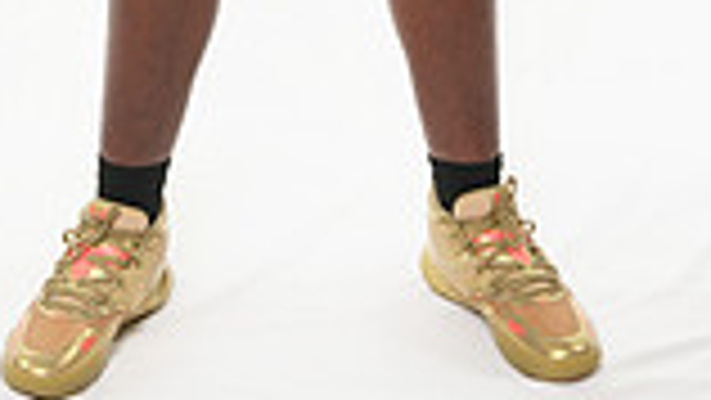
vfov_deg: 8.4
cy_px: -521
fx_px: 2527
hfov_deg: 16.0
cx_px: 212
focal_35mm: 134
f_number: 7.1
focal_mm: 45
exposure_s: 1/125
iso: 500
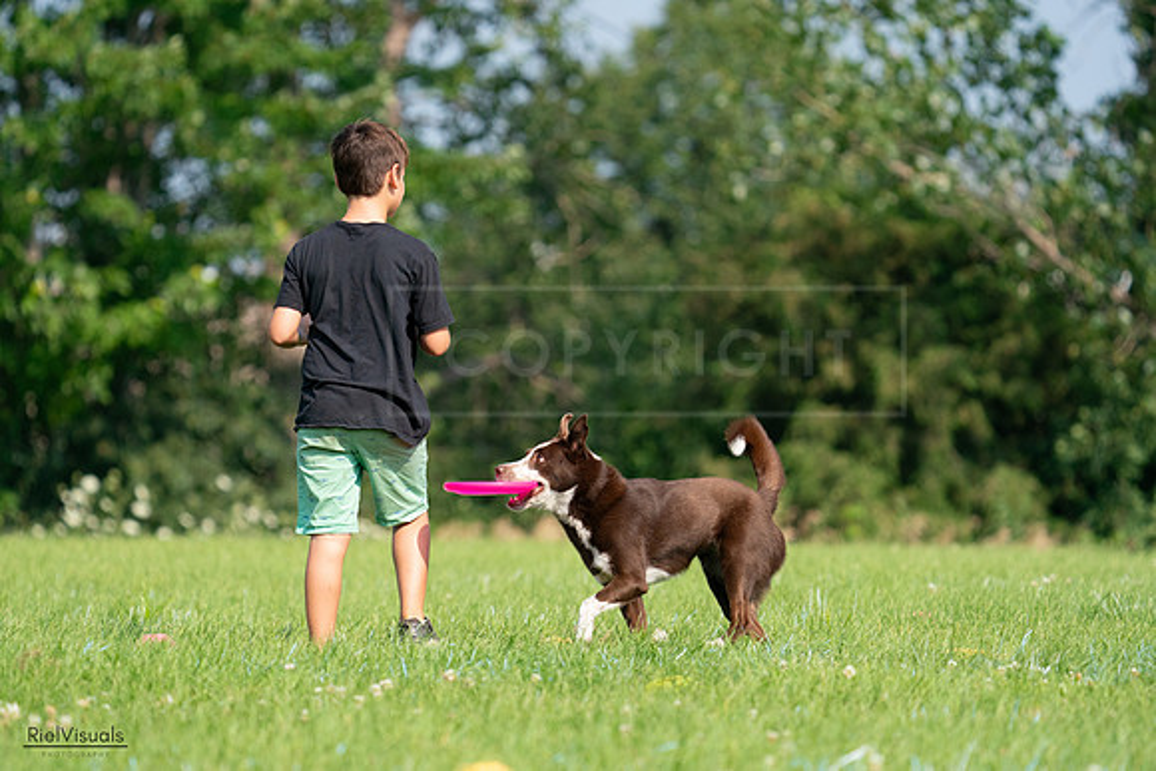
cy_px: 386
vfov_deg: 4.1
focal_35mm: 332
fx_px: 10663
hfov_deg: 6.2
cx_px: 578
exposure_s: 1/4000
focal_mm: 332
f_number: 6.3
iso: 1600
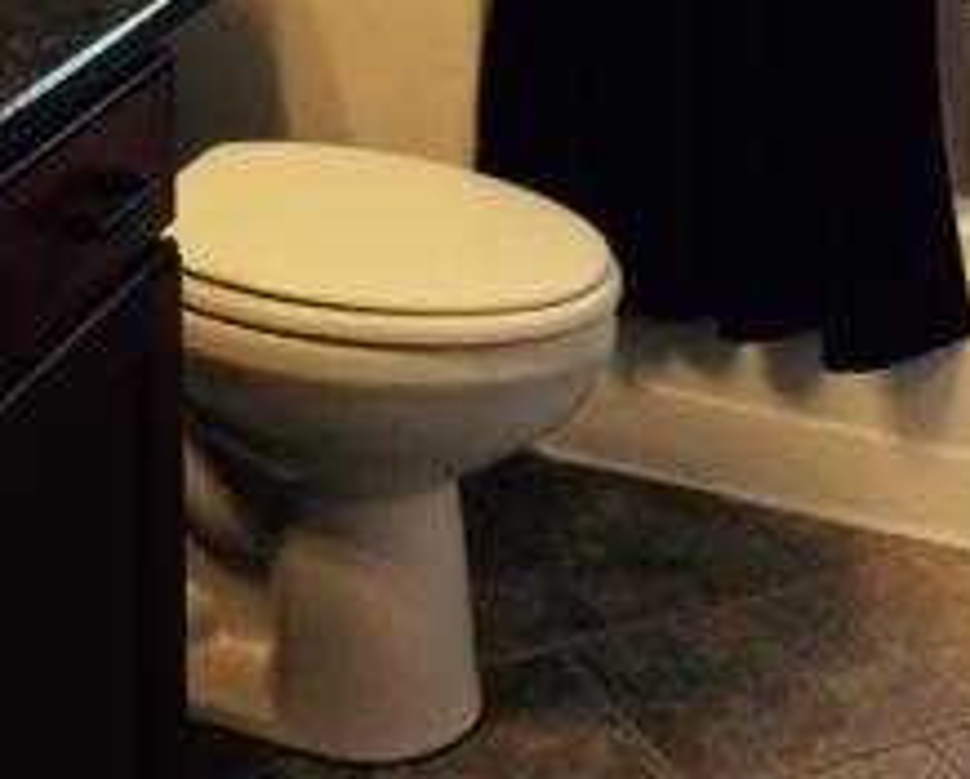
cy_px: -361
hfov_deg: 22.6
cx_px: 178
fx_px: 2386
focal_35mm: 83
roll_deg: +2.1
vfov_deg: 16.9
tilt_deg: -10.7
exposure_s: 1/30
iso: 125
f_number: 2.2
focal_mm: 4.15
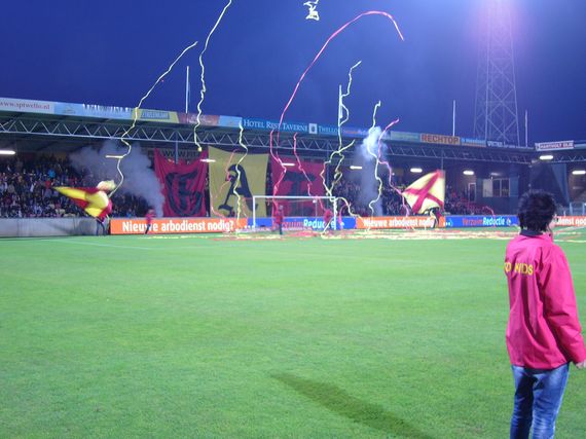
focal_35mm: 45
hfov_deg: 42.1
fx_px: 761
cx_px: 293
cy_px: 220
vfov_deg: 32.2
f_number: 3.2
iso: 100
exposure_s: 1/10
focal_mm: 7.5
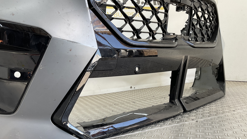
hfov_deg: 61.0
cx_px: 123
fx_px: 210
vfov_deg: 36.3
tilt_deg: -9.5
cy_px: 92
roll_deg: +2.6
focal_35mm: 32
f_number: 1.8
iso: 20
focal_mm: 3
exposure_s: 1/100
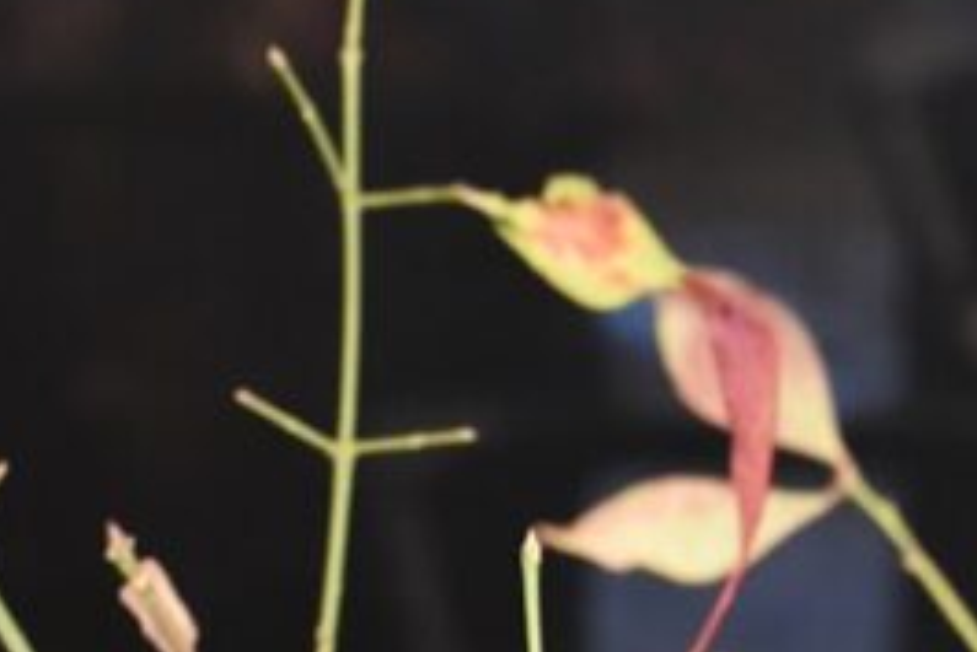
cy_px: 1540
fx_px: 5240
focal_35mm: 193
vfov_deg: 6.8
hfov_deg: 10.6
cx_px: 352
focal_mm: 50
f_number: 4.5
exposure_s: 1/30
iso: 6400
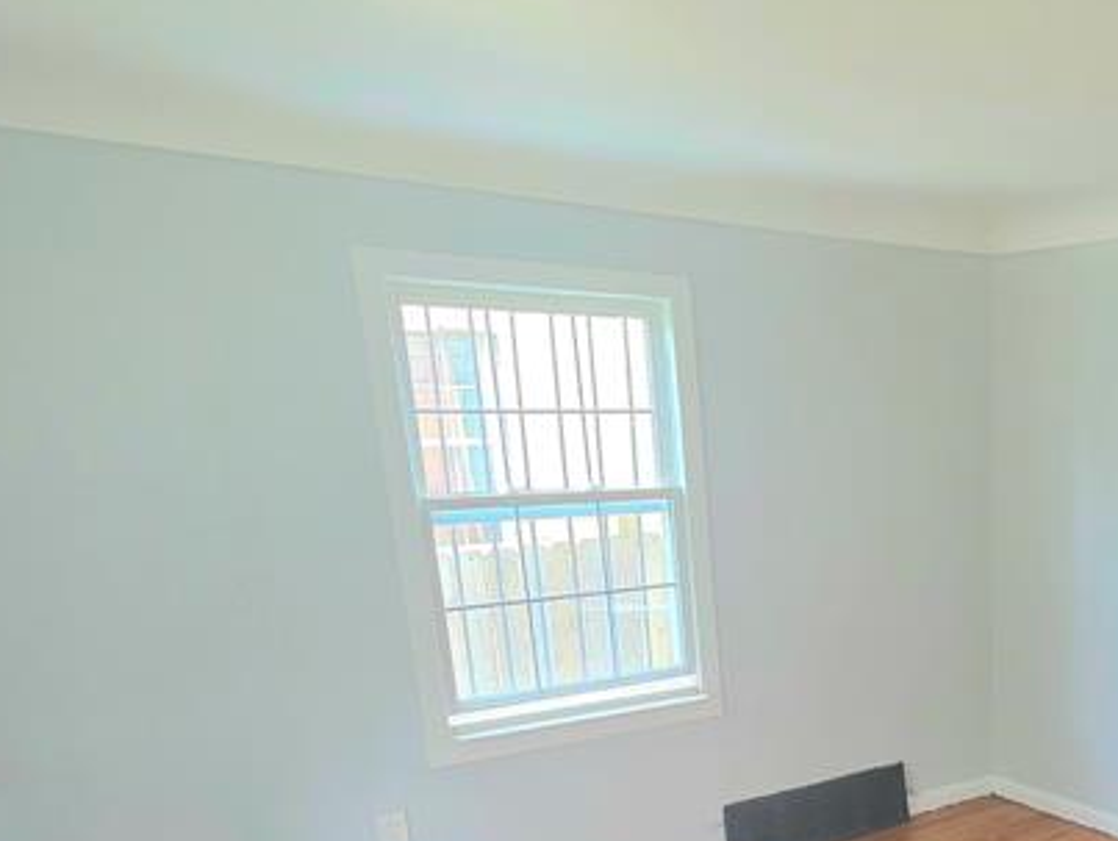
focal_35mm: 33
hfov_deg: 49.8
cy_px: 783
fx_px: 1067
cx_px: 985
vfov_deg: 39.4
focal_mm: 2.2
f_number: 1.9
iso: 320
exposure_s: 1/60.2
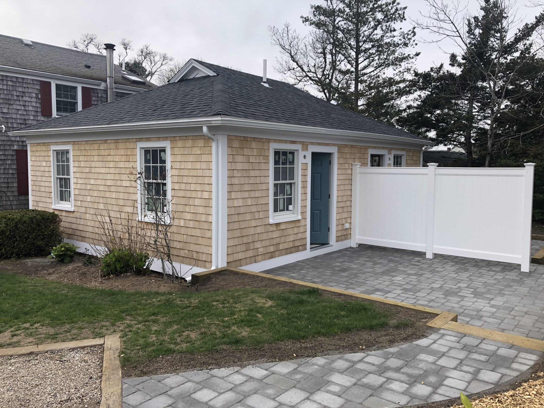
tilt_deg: -4.1
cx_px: 272
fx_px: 440
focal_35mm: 28
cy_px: 204
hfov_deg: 63.4
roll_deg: +0.3
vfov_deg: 49.7
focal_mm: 4
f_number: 1.8
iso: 20
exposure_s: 1/736
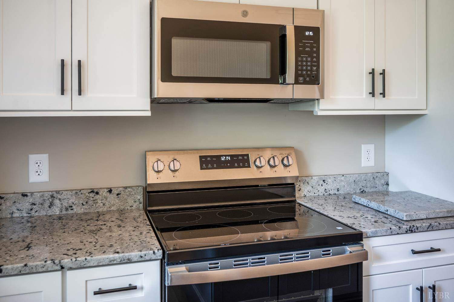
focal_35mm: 30
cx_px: 227
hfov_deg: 62.0
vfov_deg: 43.5
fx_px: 378
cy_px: 151
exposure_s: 1/8
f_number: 4
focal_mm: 30
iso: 200
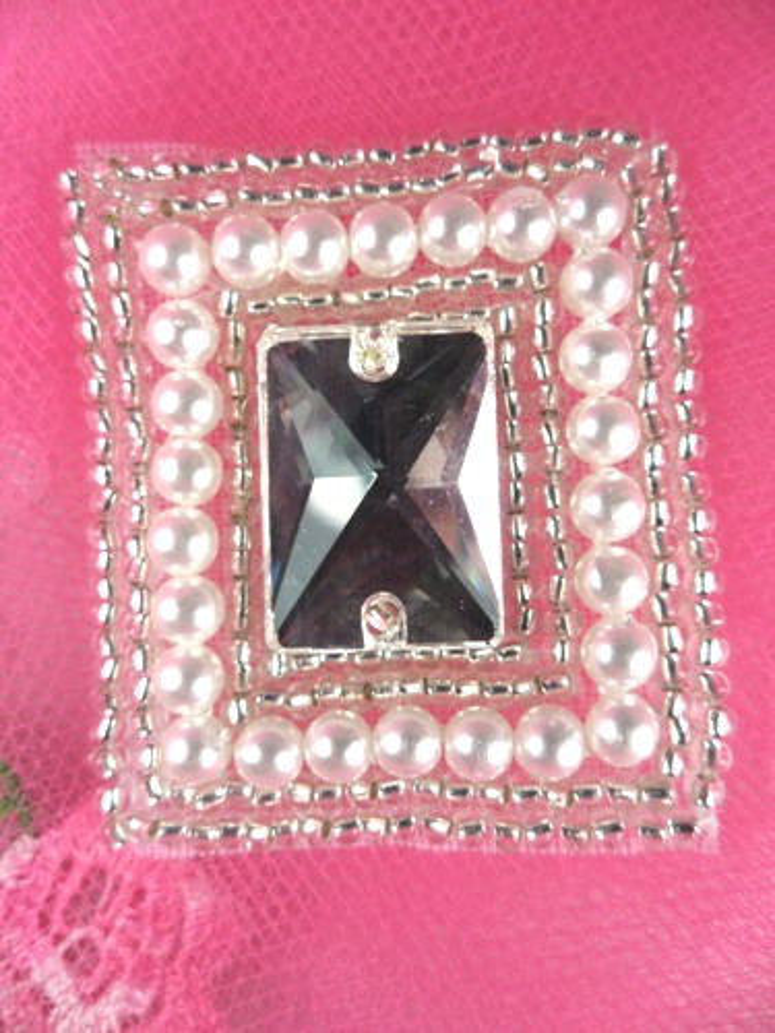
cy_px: 516
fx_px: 806
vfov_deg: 65.3
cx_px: 388
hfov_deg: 51.4
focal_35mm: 27
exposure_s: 1/500
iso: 80
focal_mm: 4.9
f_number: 3.5
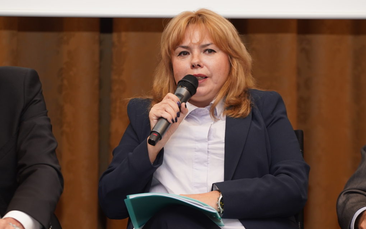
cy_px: 108
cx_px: 184
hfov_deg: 10.8
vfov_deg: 6.8
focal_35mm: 194
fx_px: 1935
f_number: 4
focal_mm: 126
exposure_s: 1/125
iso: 800
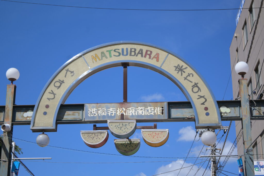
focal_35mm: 75
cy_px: 88
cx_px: 132
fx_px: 550
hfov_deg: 27.0
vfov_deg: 18.2
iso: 100
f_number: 6.3
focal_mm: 50
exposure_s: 1/500
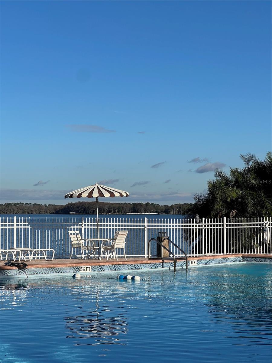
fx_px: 807
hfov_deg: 19.1
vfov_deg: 25.3
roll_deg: +0.9
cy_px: 182
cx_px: 136
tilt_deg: +1.7
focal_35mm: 77
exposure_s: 1/1155
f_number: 2.8
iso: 32
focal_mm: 9
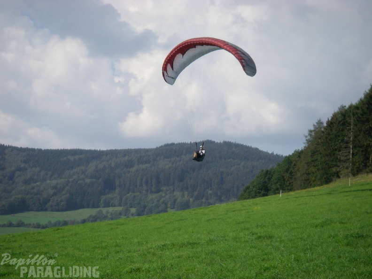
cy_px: 140
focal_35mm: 114
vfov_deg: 13.0
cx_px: 186
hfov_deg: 17.3
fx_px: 1225
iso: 64
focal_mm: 18.9
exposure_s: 1/640
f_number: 4
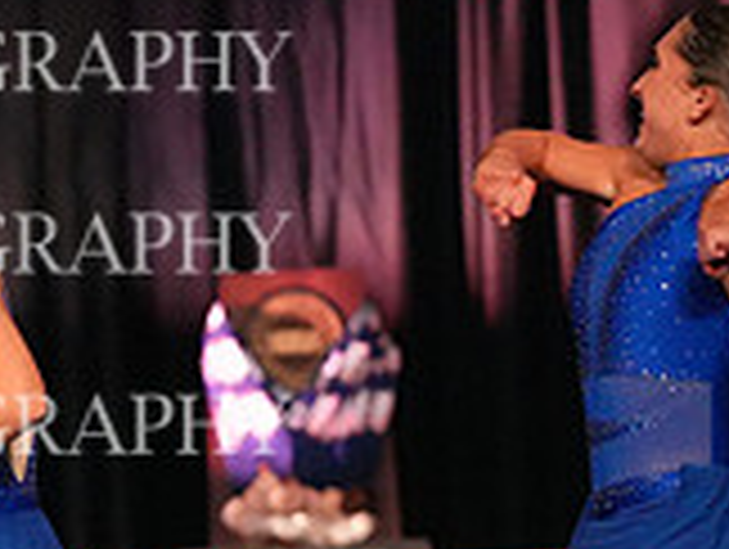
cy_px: 515
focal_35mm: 1032
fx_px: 21766
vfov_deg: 1.4
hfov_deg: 1.9
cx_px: -360
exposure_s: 1/1250
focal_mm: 300
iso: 16000
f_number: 3.5
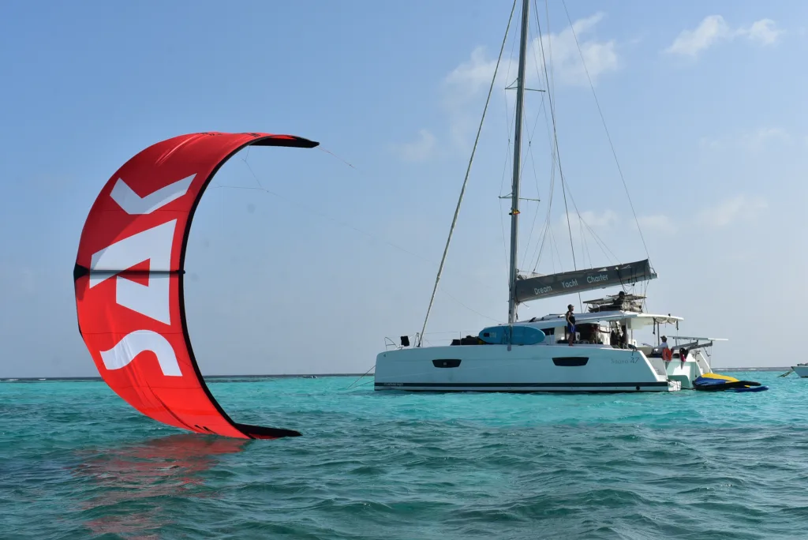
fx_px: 1011
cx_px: 404
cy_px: 270
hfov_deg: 43.6
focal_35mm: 45
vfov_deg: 29.9
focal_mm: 30
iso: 100
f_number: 13
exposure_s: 1/200
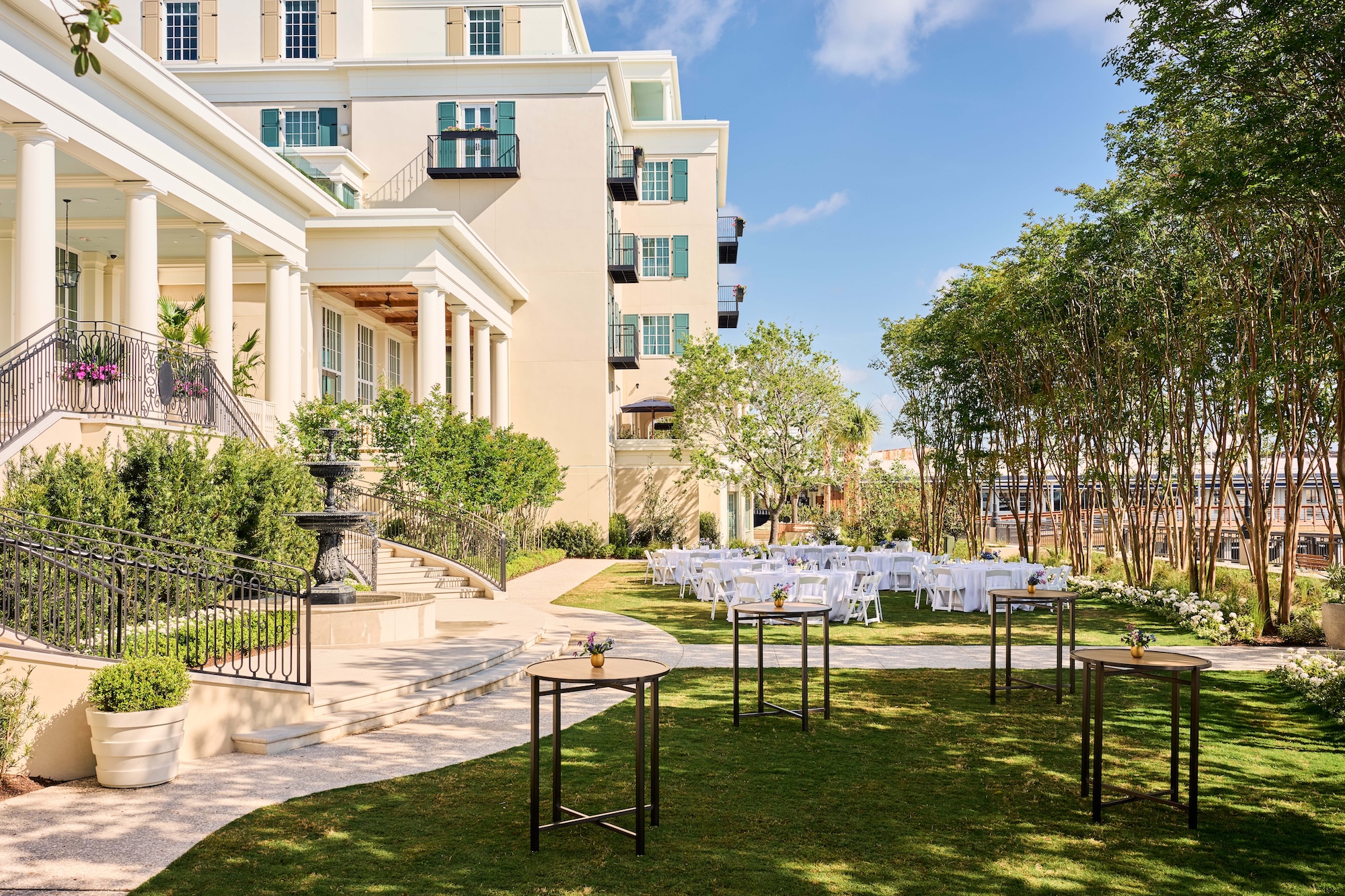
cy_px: 448
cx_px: 672
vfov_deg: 38.9
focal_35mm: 34
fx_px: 1270
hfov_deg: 55.8
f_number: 9
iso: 200
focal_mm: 34
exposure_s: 1/250
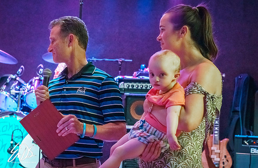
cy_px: 84
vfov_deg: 20.5
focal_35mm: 65
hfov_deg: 31.0
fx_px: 465
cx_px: 145
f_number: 4.5
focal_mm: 55
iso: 3200
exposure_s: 1/125
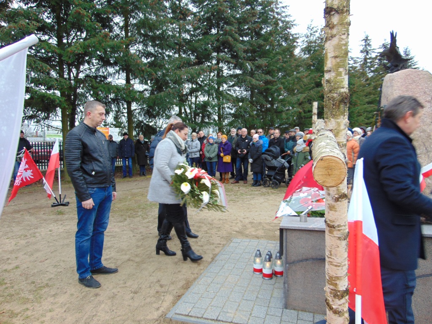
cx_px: 216
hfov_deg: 69.4
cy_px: 162
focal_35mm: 25
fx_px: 312
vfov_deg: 54.9
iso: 80
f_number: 3
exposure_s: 1/60
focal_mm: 4.5
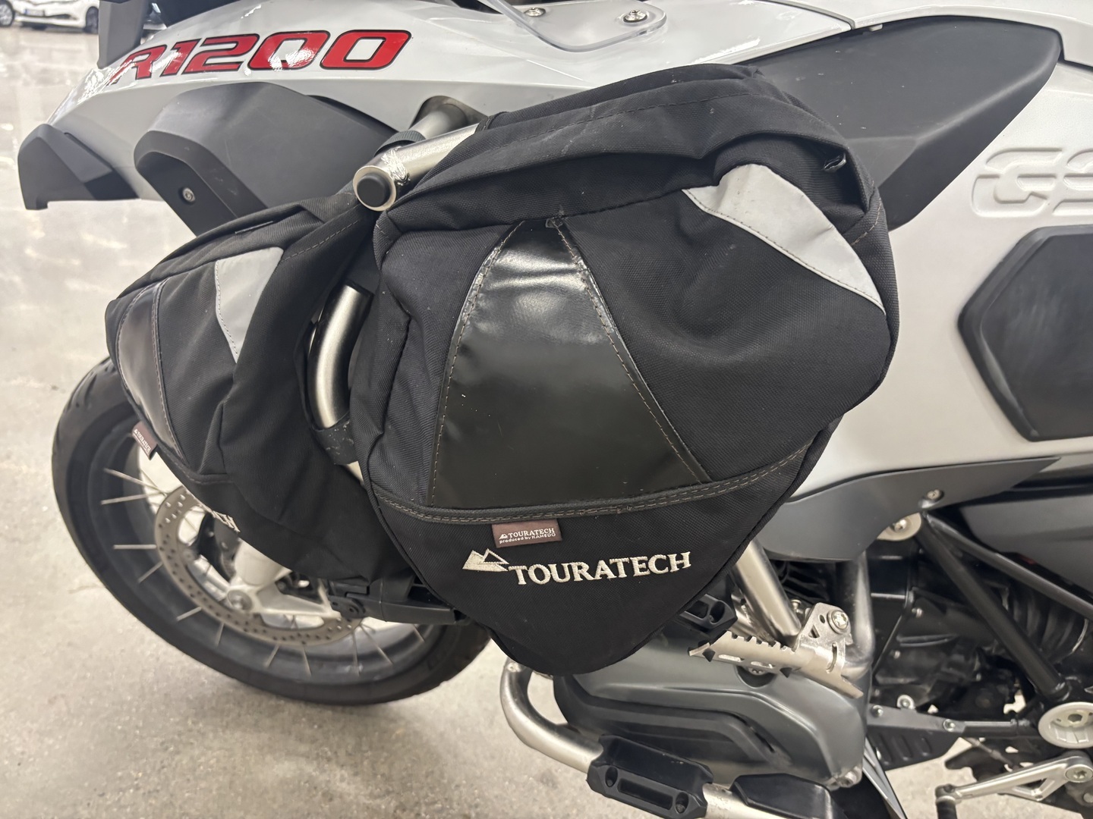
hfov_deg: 67.3
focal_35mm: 26
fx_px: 821
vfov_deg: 53.1
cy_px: 410
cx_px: 546
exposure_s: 1/50
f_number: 1.6
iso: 320
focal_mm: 5.96
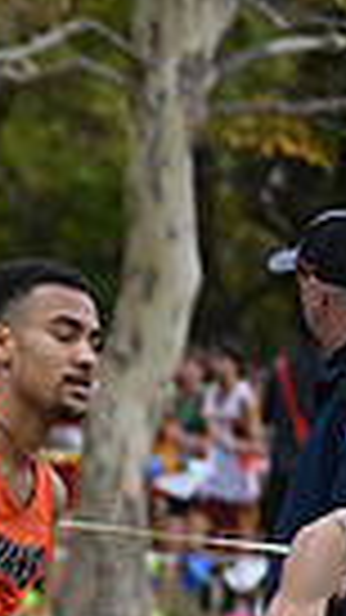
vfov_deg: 5.4
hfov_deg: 3.0
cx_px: -917
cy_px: 605
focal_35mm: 399
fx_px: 6512
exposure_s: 1/4000
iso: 1000
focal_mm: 90
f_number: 3.5
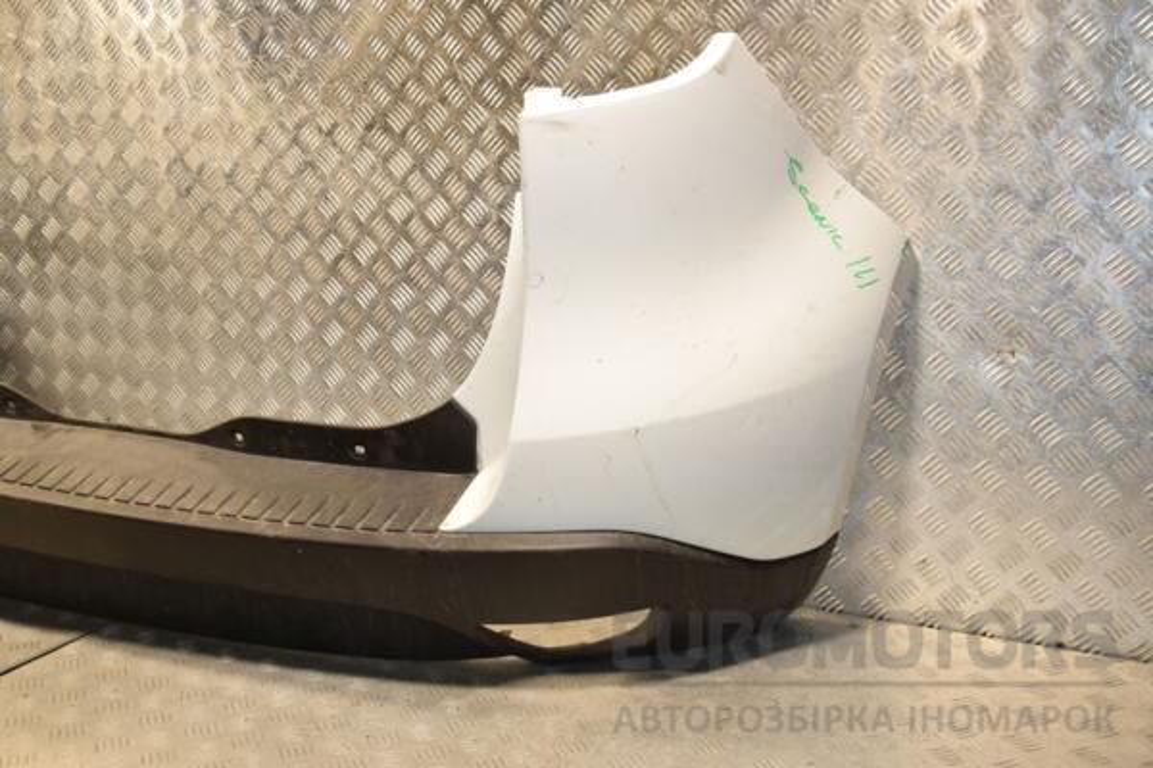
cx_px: 576
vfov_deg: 31.9
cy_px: 384
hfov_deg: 46.4
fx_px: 1345
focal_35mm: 42
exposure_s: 1/200
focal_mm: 28
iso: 800
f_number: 6.3
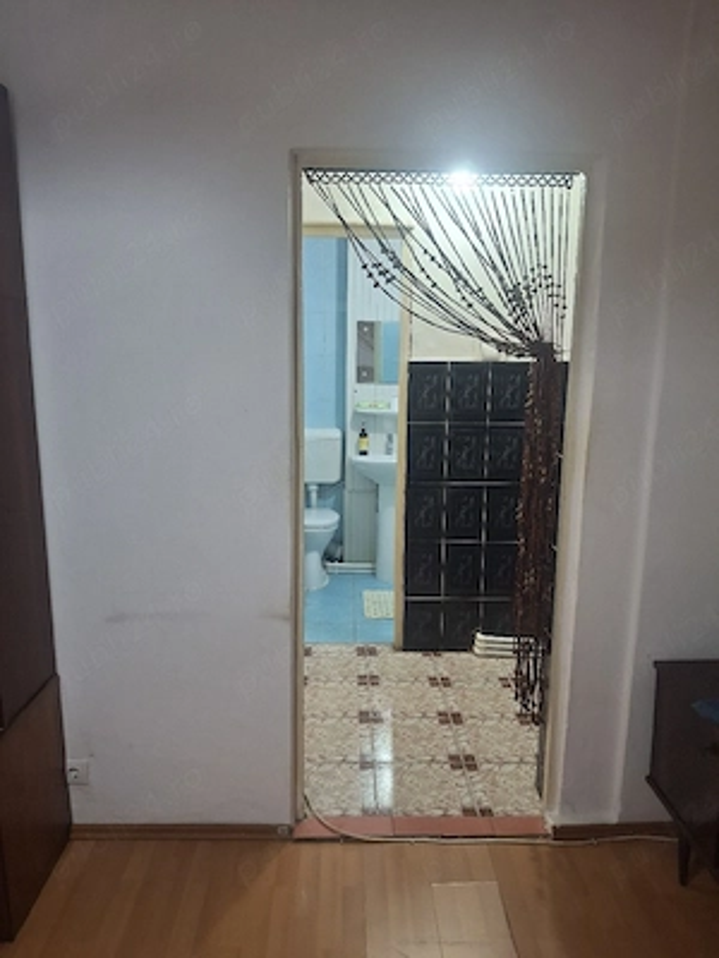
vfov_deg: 69.4
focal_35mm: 25
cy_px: 479
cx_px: 360
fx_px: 692
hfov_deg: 54.9
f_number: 1.8
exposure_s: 1/50
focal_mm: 4.69
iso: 200
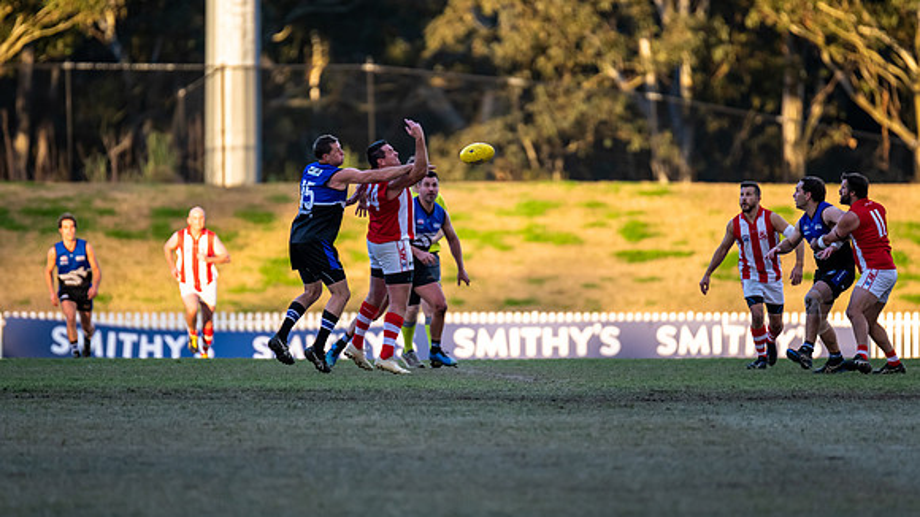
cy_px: 234
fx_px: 9644
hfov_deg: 5.5
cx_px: 439
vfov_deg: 3.1
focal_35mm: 395
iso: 800
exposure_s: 1/1600
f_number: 2.8
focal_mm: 300
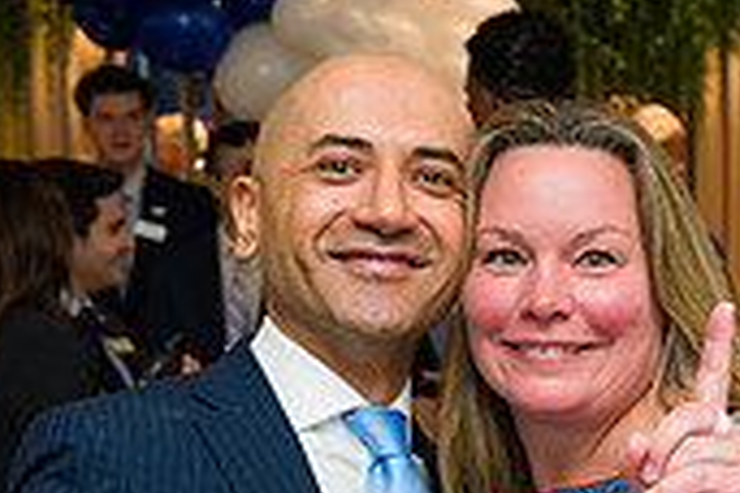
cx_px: 498
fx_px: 2097
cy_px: 467
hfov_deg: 19.9
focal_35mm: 102
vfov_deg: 13.3
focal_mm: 30
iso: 400
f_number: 3.5
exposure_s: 1/200
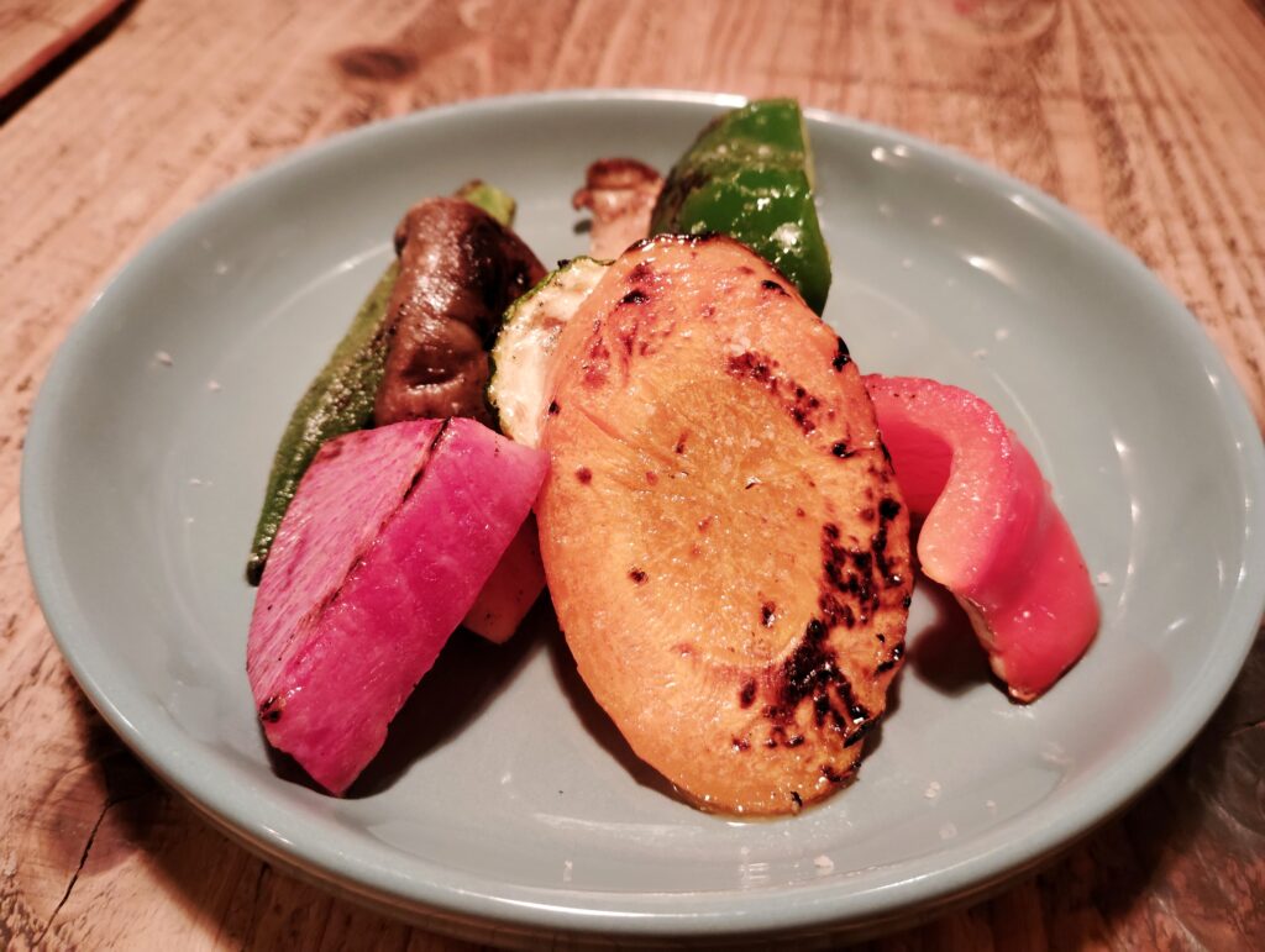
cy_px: 476
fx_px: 1025
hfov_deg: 63.4
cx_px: 632
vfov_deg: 49.9
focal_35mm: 28
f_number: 1.8
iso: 1533
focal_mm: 4.22
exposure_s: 1/25
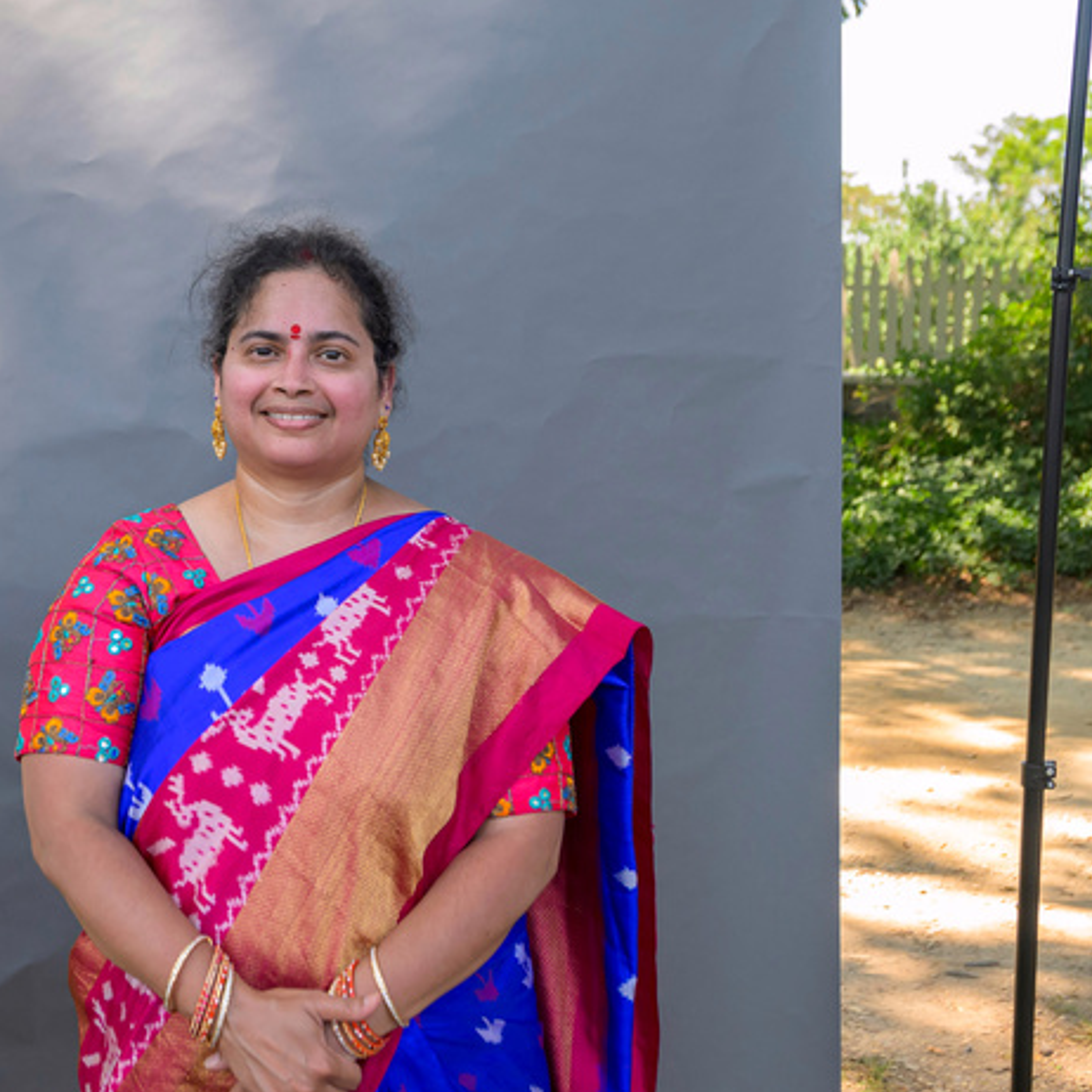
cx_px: 298
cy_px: 399
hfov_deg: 34.1
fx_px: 1749
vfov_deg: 34.5
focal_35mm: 49
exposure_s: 1/500
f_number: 5.6
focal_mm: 26
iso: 640
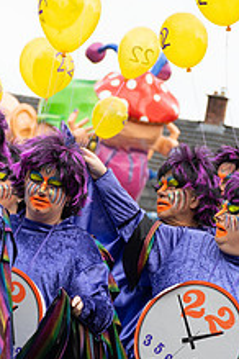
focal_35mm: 231
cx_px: 16
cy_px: 244
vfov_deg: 8.9
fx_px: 2300
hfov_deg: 5.9
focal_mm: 75
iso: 400
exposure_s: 1/640
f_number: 5
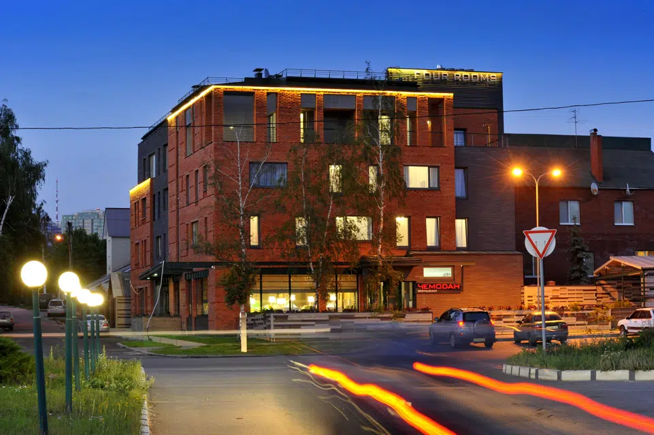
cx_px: 327
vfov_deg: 17.1
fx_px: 1453
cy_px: 218
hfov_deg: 25.4
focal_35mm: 80
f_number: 16
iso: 400
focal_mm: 80
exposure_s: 2.5
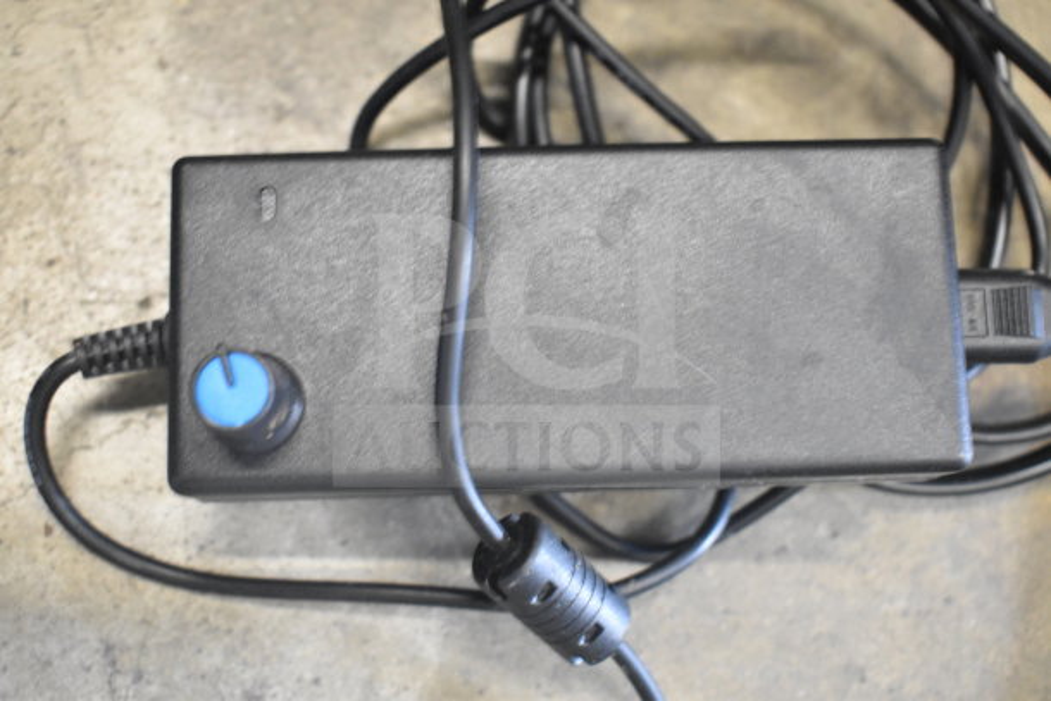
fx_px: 1270
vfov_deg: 30.9
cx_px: 526
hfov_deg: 45.0
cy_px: 350
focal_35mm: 44
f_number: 4.2
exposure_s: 1/50
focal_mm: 29
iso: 4500
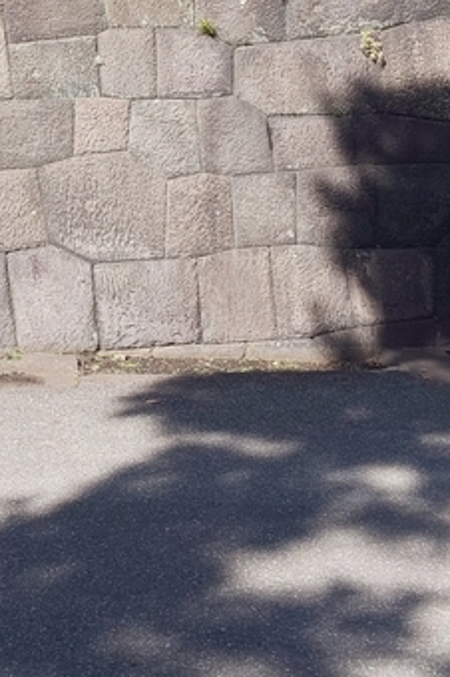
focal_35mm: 49
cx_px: 74
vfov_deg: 39.7
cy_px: 203
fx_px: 921
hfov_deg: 26.8
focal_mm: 3.45
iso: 28
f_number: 1.94
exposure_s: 1/414
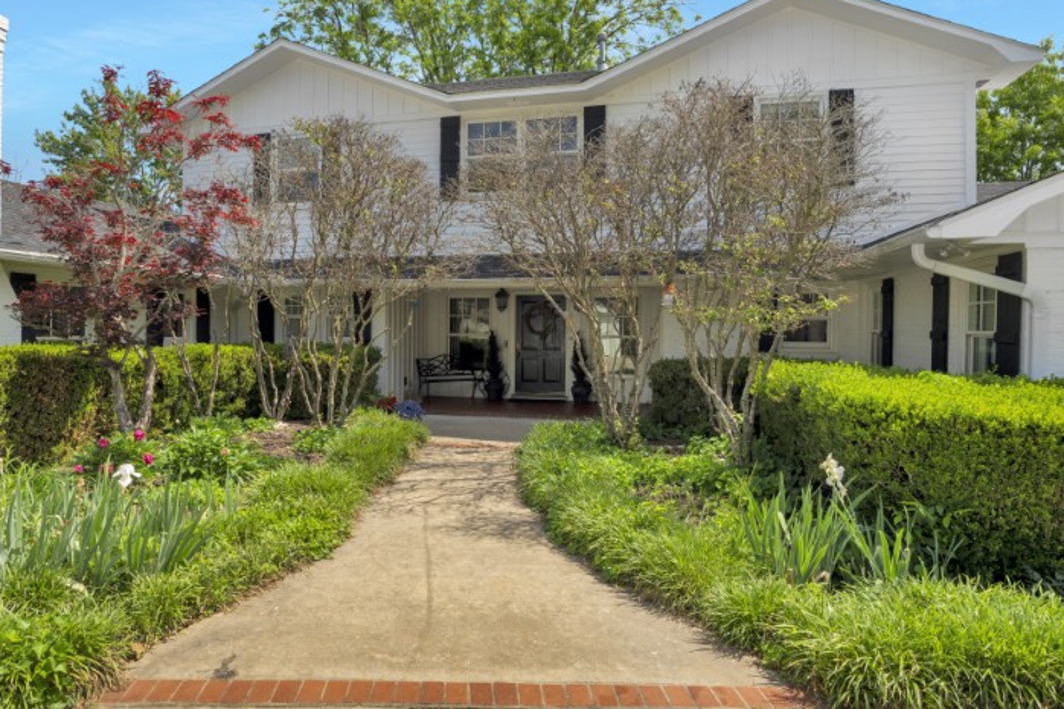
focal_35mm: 22
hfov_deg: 78.2
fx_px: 650
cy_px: 325
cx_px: 463
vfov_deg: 57.1
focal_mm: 16
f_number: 6.3
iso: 100
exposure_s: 1/125
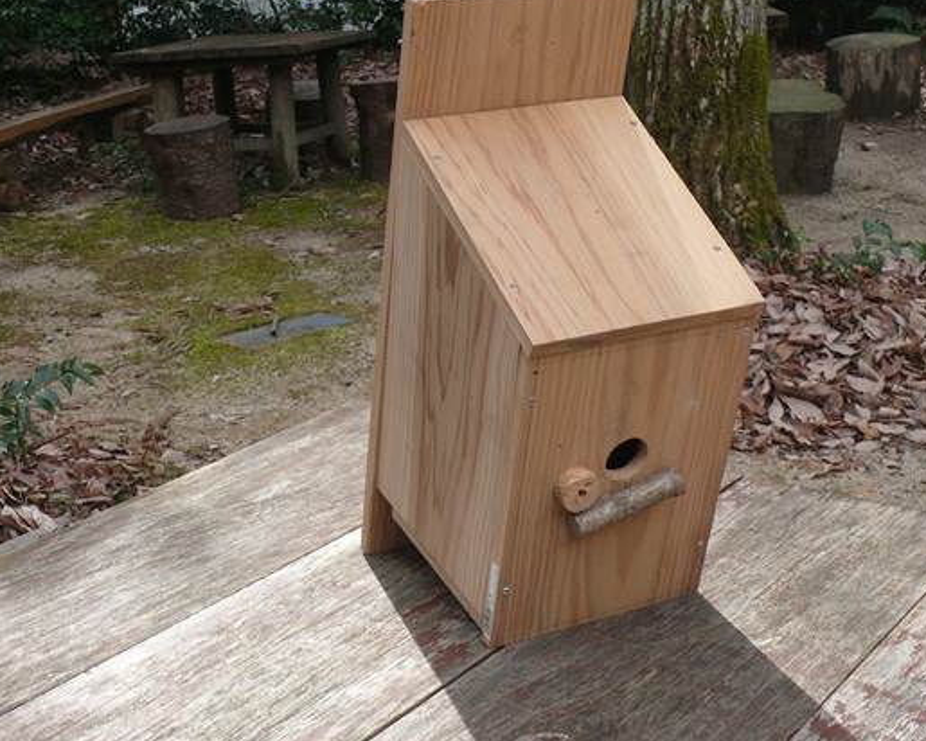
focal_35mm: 57
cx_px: 523
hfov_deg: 33.0
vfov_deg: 26.7
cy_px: 363
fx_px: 1562
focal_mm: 9
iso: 100
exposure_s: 1/250
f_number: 4
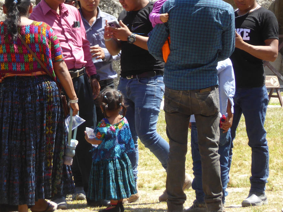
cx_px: 79
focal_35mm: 242
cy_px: 81
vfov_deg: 6.1
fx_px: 1979
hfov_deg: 8.2
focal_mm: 28.7
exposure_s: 1/125
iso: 100
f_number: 5.5
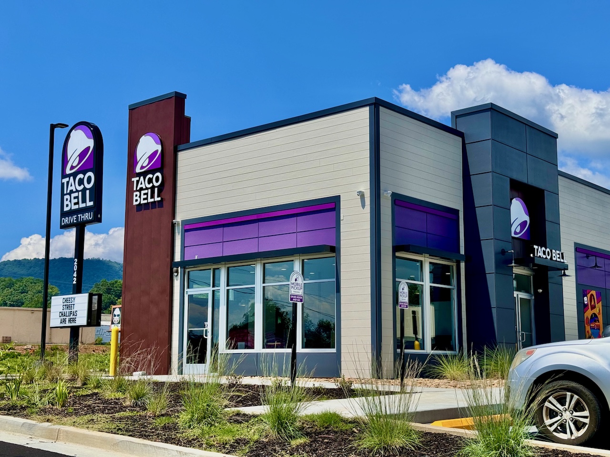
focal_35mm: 48
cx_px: 305
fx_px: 846
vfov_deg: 30.3
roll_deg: -0.6
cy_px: 228
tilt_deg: +7.9
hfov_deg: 39.7
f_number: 1.78
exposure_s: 1/5376
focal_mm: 6.76
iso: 64
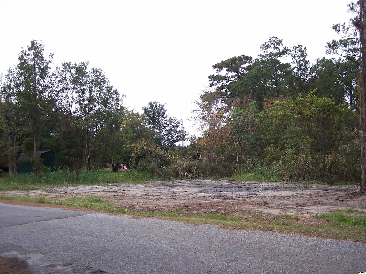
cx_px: 183
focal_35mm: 39
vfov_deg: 36.8
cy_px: 137
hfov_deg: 47.9
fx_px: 412
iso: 100
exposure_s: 1/180
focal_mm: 8
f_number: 3.4
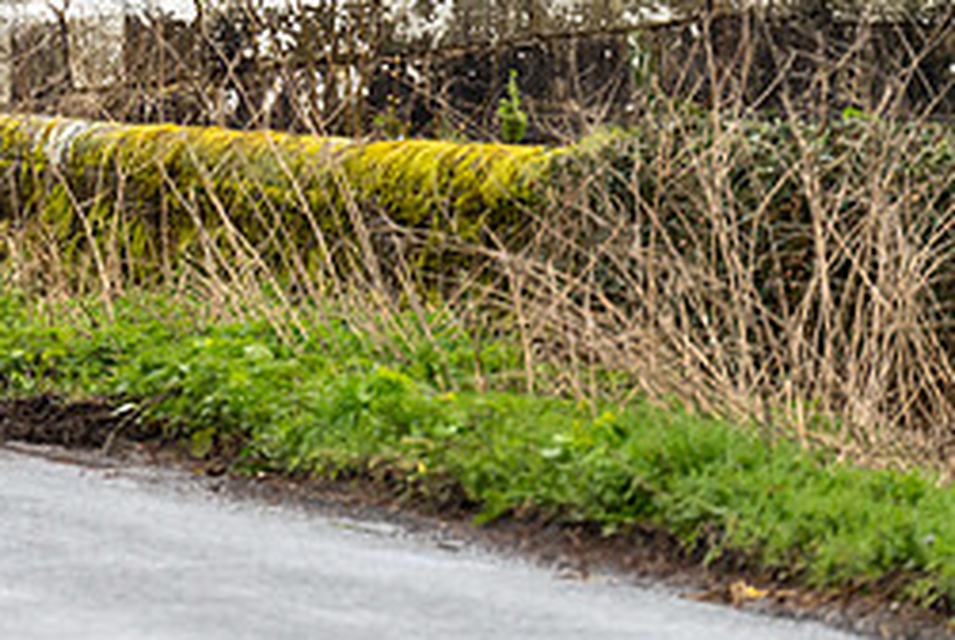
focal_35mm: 448
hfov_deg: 4.6
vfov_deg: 3.1
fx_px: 11898
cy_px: -2
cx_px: -141
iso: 1250
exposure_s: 1/1000
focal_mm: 194
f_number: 4
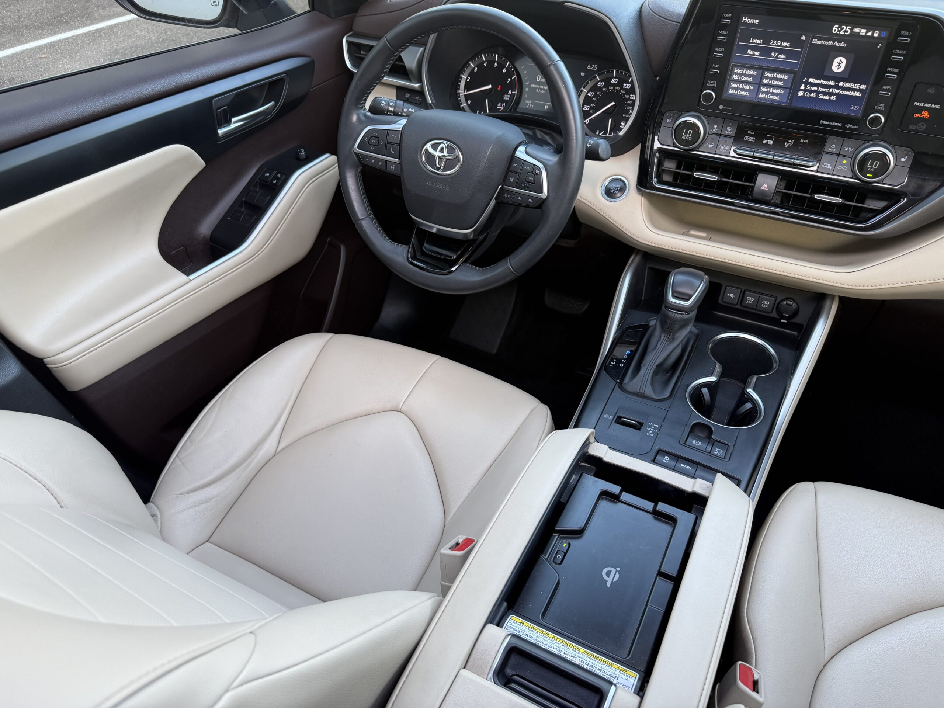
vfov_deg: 56.8
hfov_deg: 71.6
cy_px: 354
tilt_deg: -35.4
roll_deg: -1.1
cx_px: 472
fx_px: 654
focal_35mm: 24
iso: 125
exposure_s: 1/121
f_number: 1.78
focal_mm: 6.76
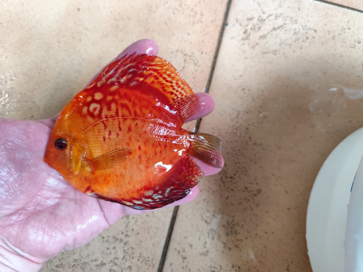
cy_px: 136
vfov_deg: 58.9
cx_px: 182
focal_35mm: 23
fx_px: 241
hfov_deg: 73.9
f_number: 1.65
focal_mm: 6.19
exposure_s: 1/100
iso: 800
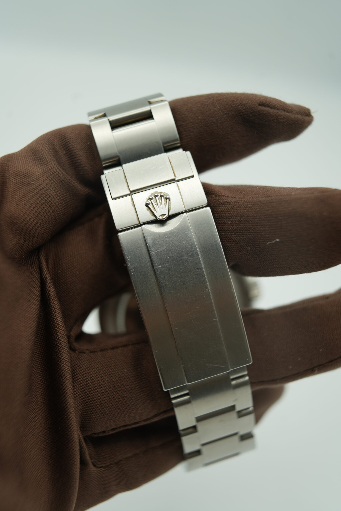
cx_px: 170
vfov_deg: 54.4
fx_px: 497
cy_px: 256
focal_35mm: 35
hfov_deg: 37.9
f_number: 5
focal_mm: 35
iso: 400
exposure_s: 1/250
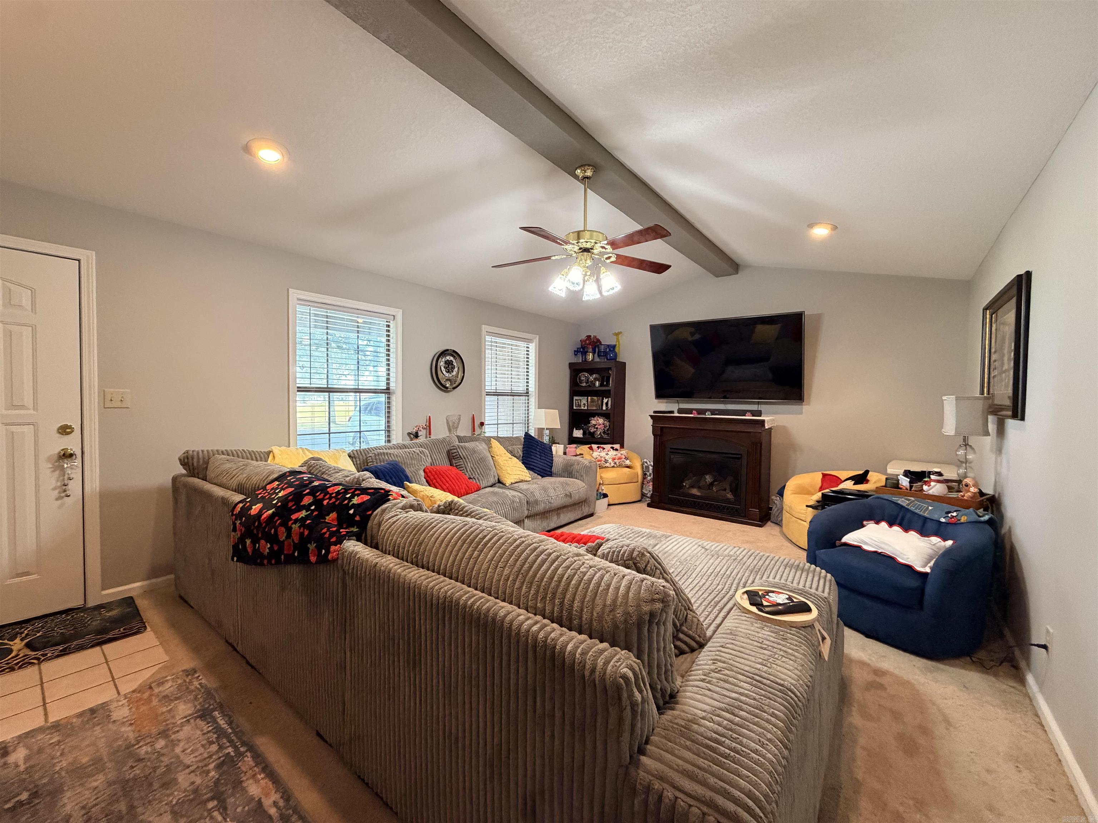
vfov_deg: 85.7
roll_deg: -0.2
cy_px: 412
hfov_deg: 102.1
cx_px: 549
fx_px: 444
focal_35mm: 14
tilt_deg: -2.8
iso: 400
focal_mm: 2.22
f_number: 2.2
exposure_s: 1/60
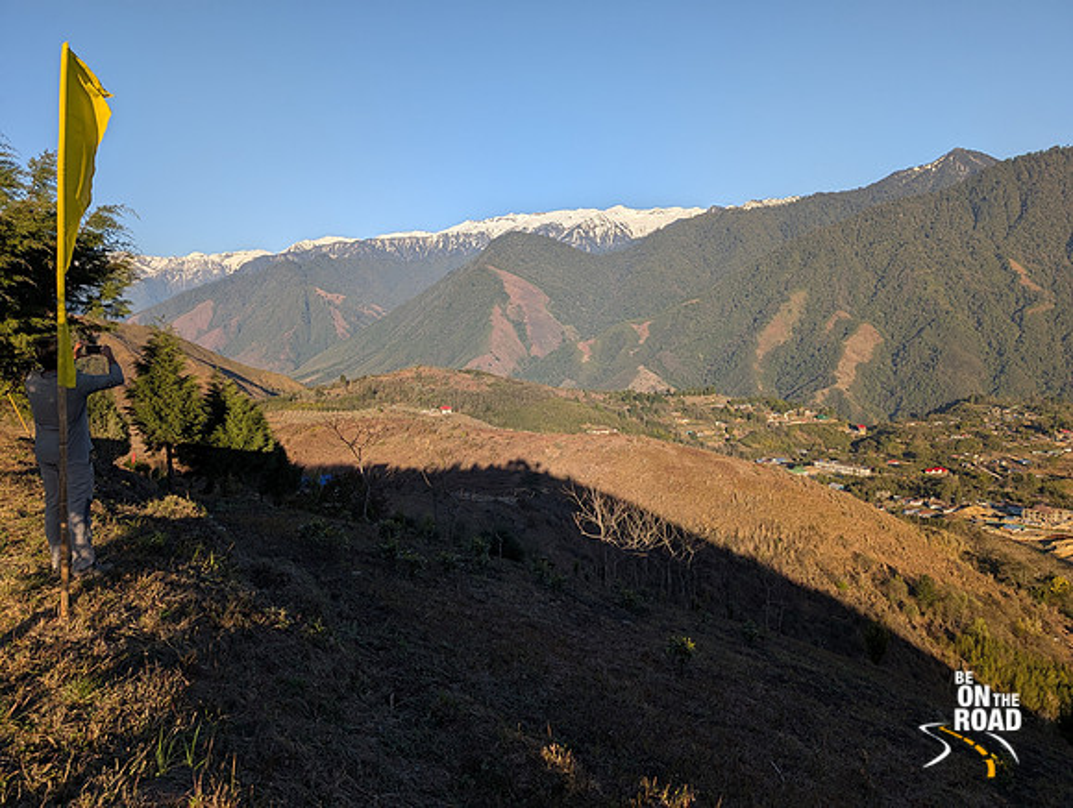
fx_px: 745
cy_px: 404
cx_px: 536
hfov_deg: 71.5
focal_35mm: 24
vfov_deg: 57.0
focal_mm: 6.9
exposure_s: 1/1176
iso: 17
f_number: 1.68
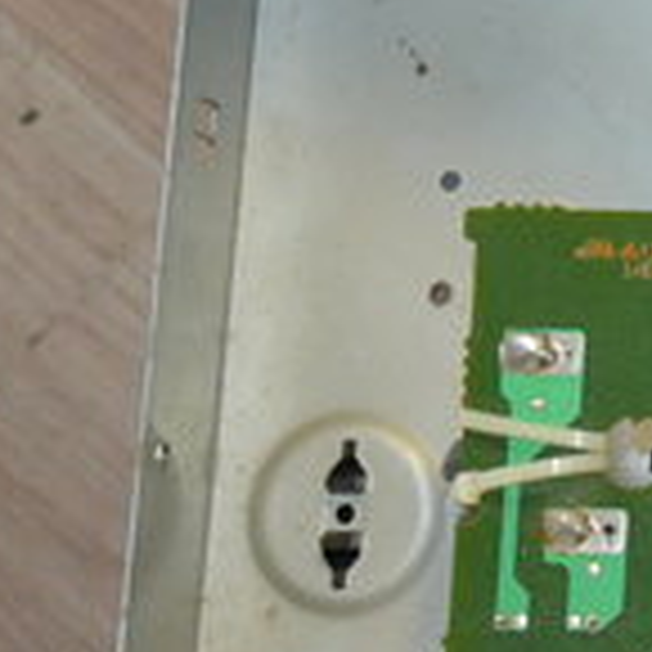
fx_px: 3900
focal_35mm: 183
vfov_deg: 9.2
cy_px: -389
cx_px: 1524
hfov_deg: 8.7
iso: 1800
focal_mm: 26
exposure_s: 1/60
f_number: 10
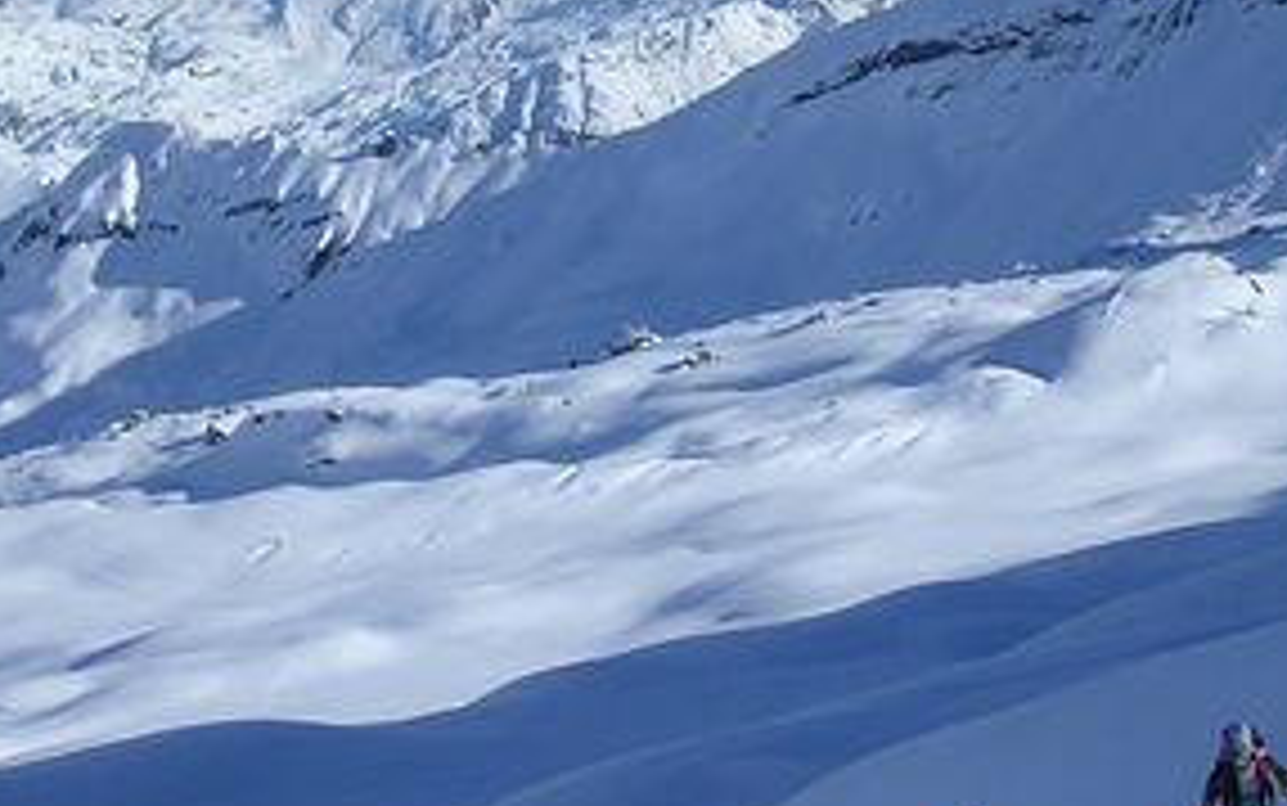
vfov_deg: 14.4
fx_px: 3158
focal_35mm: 90
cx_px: 558
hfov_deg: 23.0
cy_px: 153
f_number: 5.6
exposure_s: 1/577
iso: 100
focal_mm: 5.8
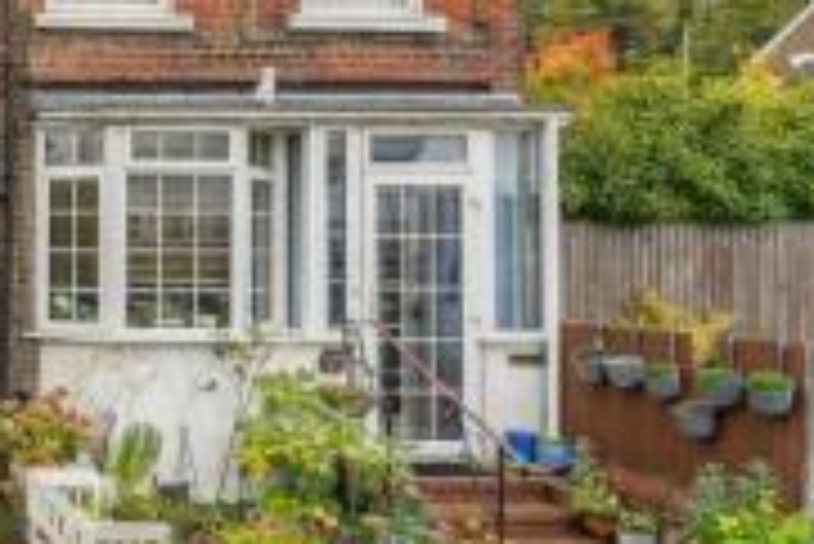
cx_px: -214
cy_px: 25
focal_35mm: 42
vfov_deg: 30.1
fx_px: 950
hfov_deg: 34.6
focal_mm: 16
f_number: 5.6
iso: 320
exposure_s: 1/250
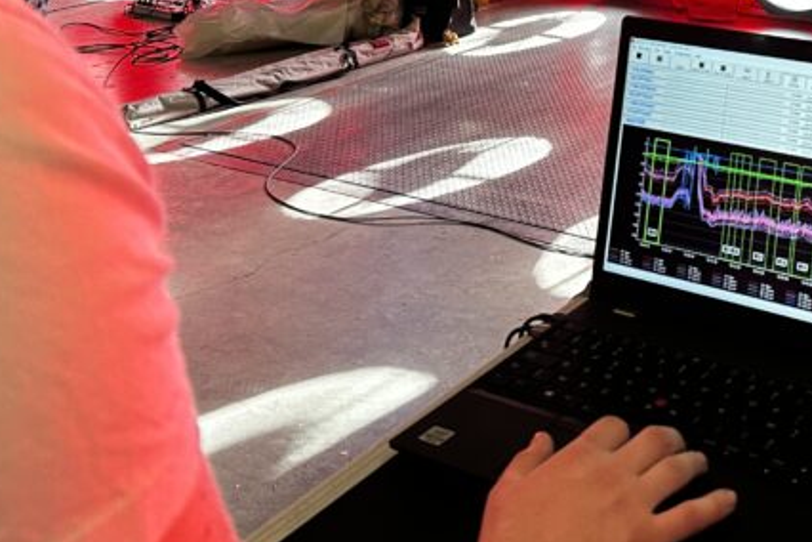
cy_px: -80
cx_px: 673
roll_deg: +1.3
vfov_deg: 21.3
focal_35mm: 60
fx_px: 1353
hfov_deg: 32.3
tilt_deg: -9.2
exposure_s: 1/77
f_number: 1.78
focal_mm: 6.86
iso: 160
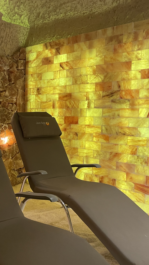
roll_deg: +0.6
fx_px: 267
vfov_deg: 52.8
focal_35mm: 38
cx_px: -10
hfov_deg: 28.6
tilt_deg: -4.8
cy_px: 133
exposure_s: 1/33
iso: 500
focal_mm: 4.2
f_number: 1.6
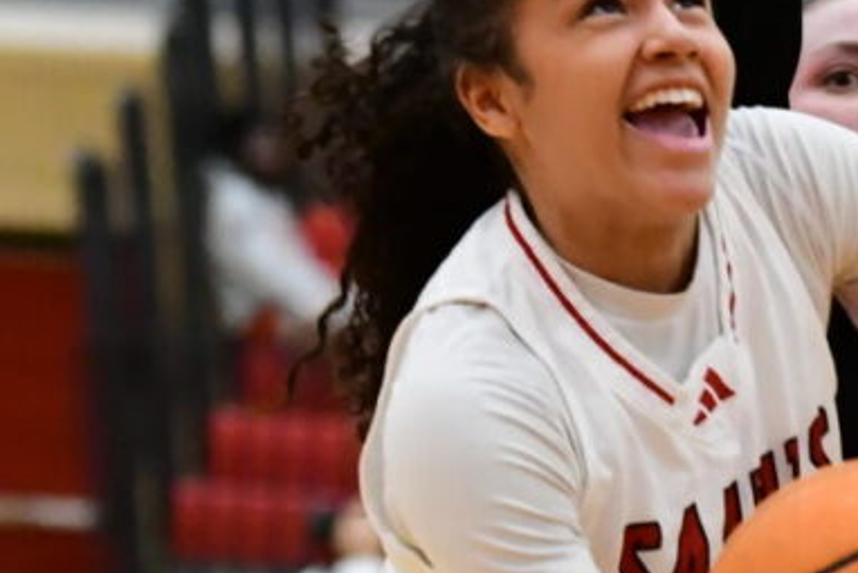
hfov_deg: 4.3
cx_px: 705
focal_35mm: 477
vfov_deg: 2.9
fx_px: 11375
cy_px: 391
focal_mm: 75
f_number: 3.2
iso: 6400
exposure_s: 1/800
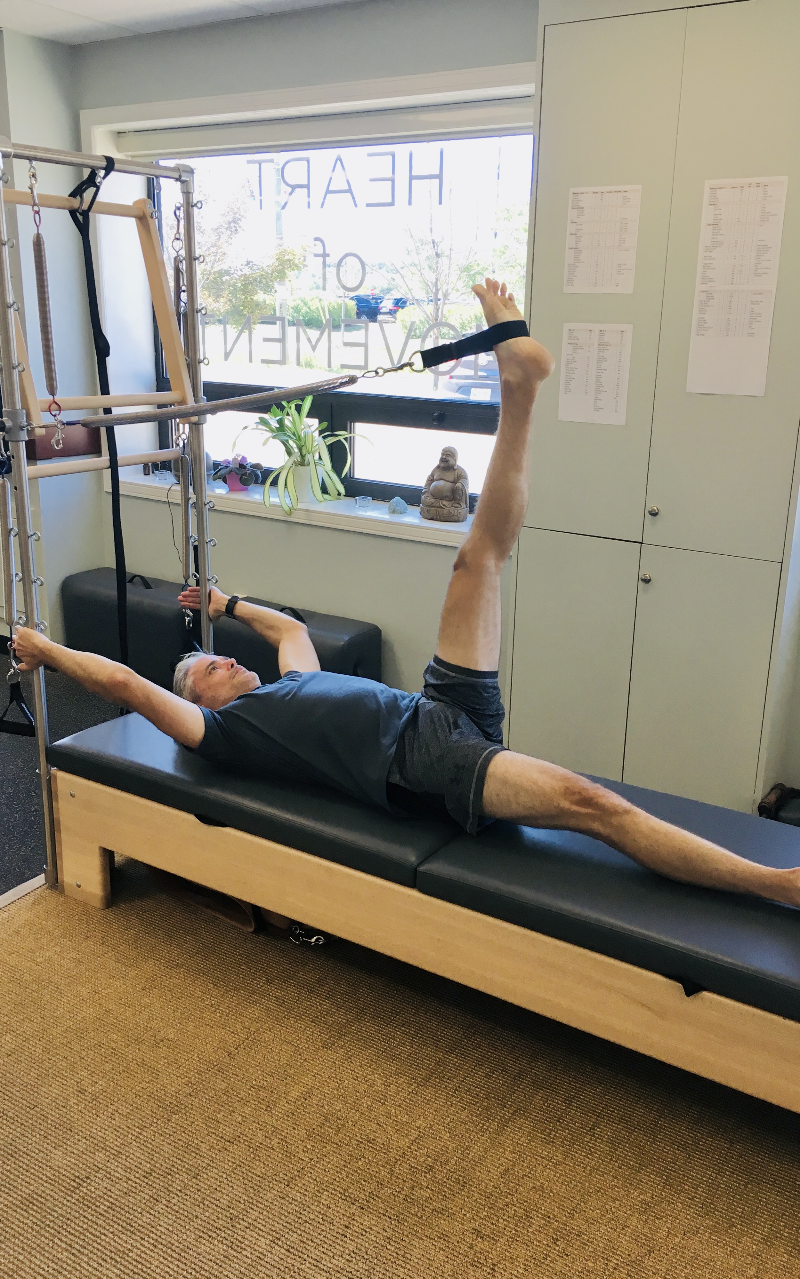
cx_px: 417
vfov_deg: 61.2
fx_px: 1081
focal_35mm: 31
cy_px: 635
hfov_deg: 40.6
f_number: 2.2
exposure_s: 1/40
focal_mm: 4.15
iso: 32
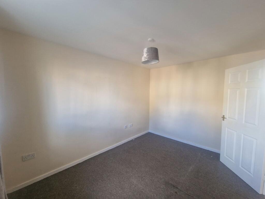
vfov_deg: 89.9
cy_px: 100
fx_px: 100
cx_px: 132
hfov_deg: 106.2
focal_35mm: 13
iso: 200
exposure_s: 1/50
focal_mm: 2.2
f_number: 2.2
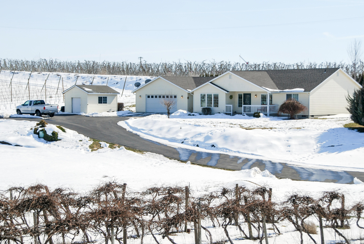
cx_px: 182
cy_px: 122
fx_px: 911
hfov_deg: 22.6
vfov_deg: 15.2
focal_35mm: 90
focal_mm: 60
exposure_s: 1/800
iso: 100
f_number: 7.1
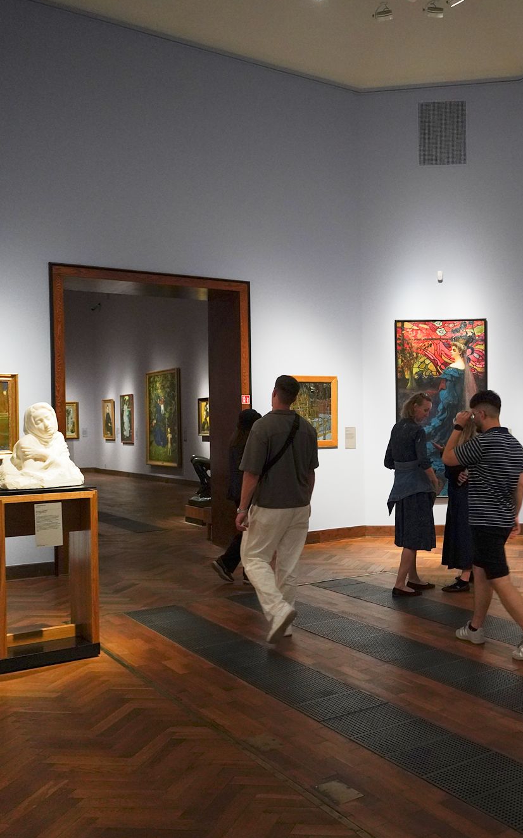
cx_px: 471
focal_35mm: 37
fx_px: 844
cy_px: 420
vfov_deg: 52.8
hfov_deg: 32.7
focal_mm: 24
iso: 3200
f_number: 4
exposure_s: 1/80
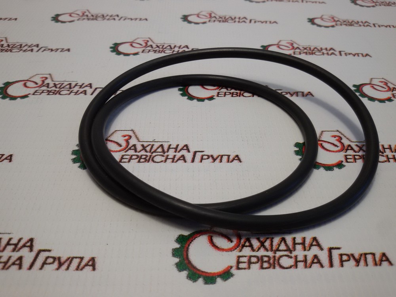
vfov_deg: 45.4
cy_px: 148
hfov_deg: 58.4
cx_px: 198
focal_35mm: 31
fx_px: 355
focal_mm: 2.93
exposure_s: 1/100
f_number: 2.4
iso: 50
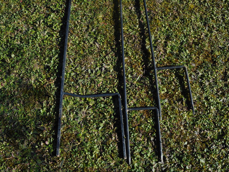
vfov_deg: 28.6
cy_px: 86
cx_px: 114
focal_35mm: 51
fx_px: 337
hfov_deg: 37.5
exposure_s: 1/320
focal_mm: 9.1
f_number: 4.9
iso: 80
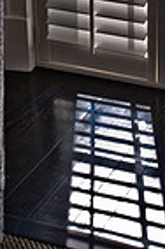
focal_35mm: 111
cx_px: 199
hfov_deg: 12.0
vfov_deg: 17.6
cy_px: -47
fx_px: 767
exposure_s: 1/200
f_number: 8
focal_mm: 35
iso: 200
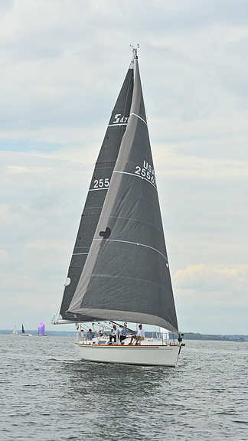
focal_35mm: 116
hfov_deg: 10.4
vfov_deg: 18.5
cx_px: 136
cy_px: 220
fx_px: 1356
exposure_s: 1/1250
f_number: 9
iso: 320
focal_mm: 110
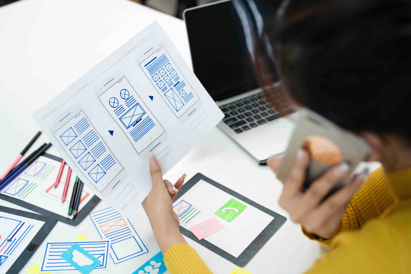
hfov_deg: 39.6
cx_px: 206
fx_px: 571
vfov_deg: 27.0
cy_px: 137
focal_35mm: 50
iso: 640
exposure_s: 1/160
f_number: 2.8
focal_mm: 50
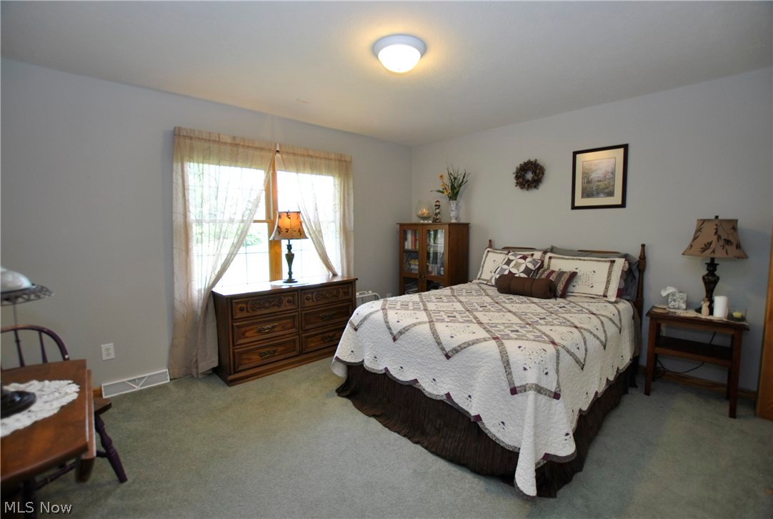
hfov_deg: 100.3
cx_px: 386
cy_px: 260
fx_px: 323
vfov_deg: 77.6
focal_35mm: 15
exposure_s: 1/30
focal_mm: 10
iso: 220
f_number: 3.5
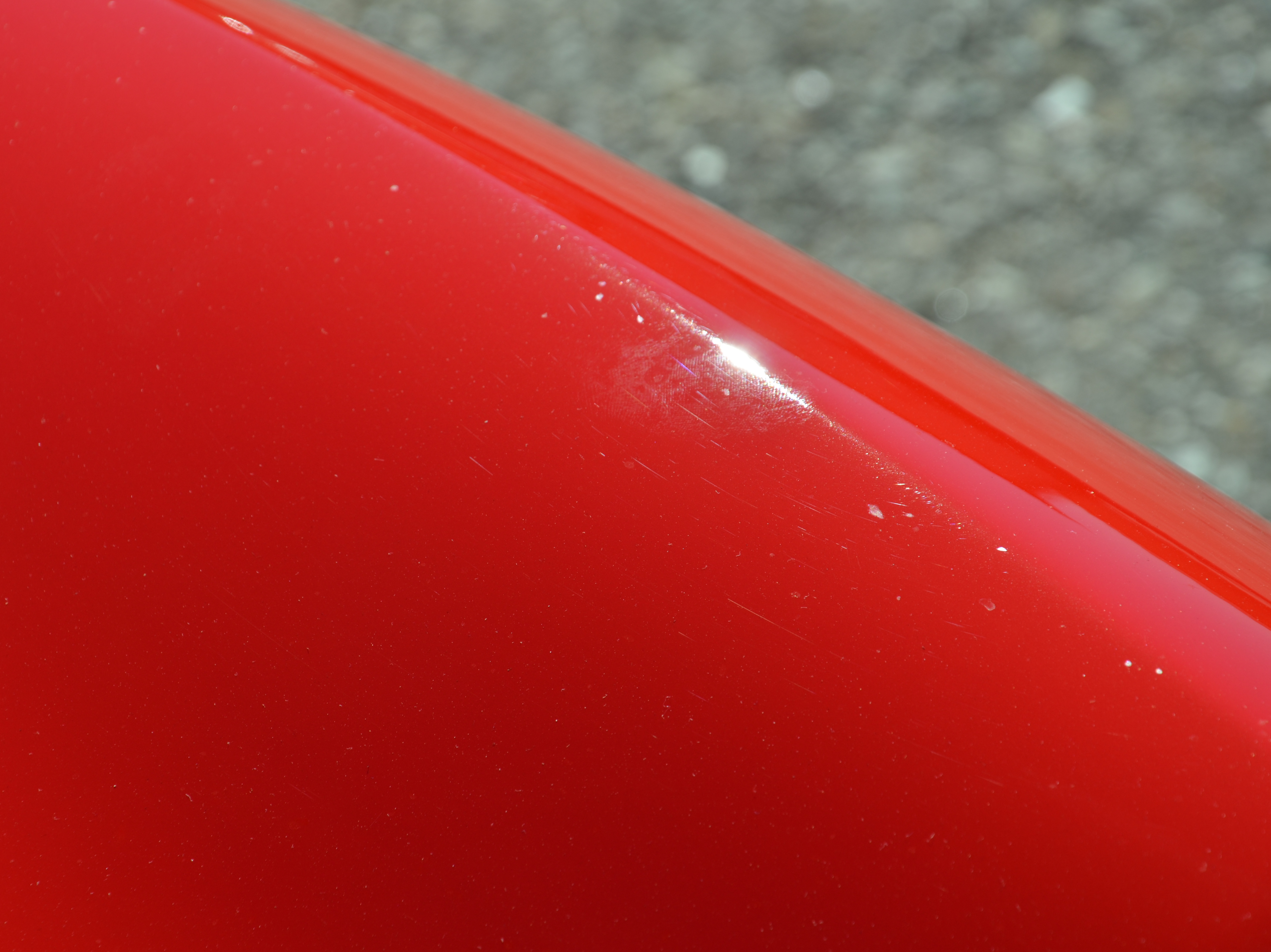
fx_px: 6298
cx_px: 573
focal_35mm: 172
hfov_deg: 11.5
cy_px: 476
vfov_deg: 8.7
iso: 100
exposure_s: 1/320
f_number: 9
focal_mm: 105
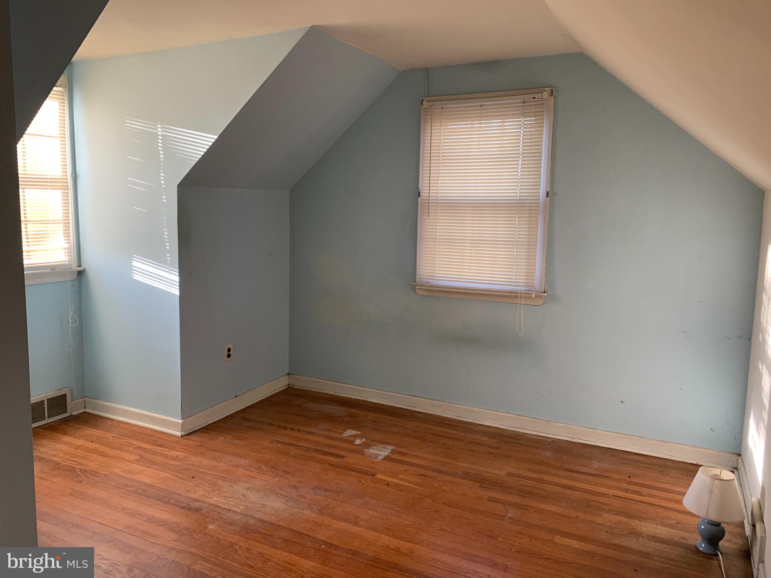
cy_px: 289
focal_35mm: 26
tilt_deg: -6.9
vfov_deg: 53.1
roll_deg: -1.0
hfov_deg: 67.3
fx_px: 579
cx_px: 386
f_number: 1.8
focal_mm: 4.25
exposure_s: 1/65
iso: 100
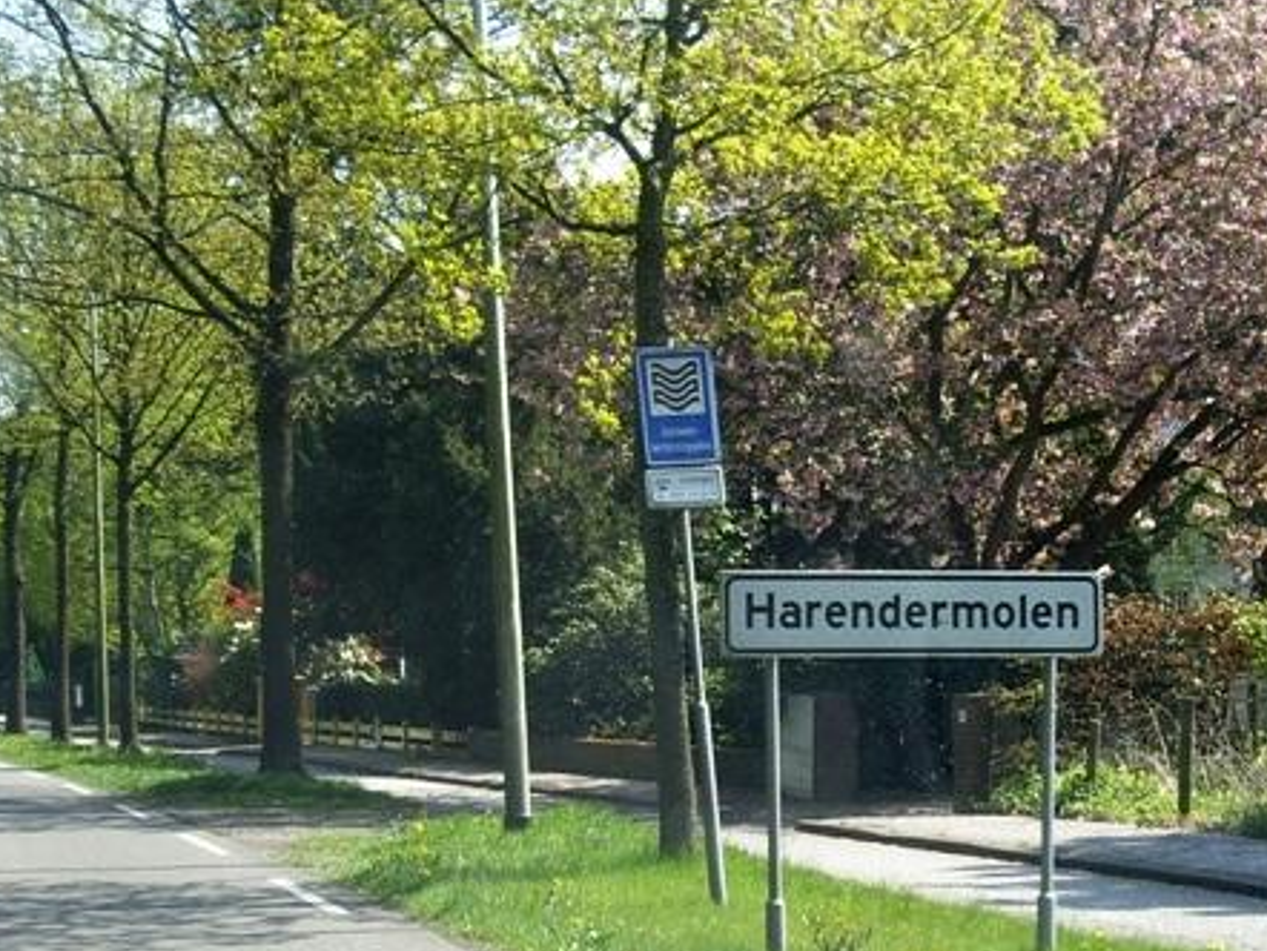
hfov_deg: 34.7
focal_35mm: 55
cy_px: 424
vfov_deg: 26.6
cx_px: 473
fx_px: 2014
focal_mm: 7.9
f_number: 2.8
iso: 64
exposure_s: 1/320
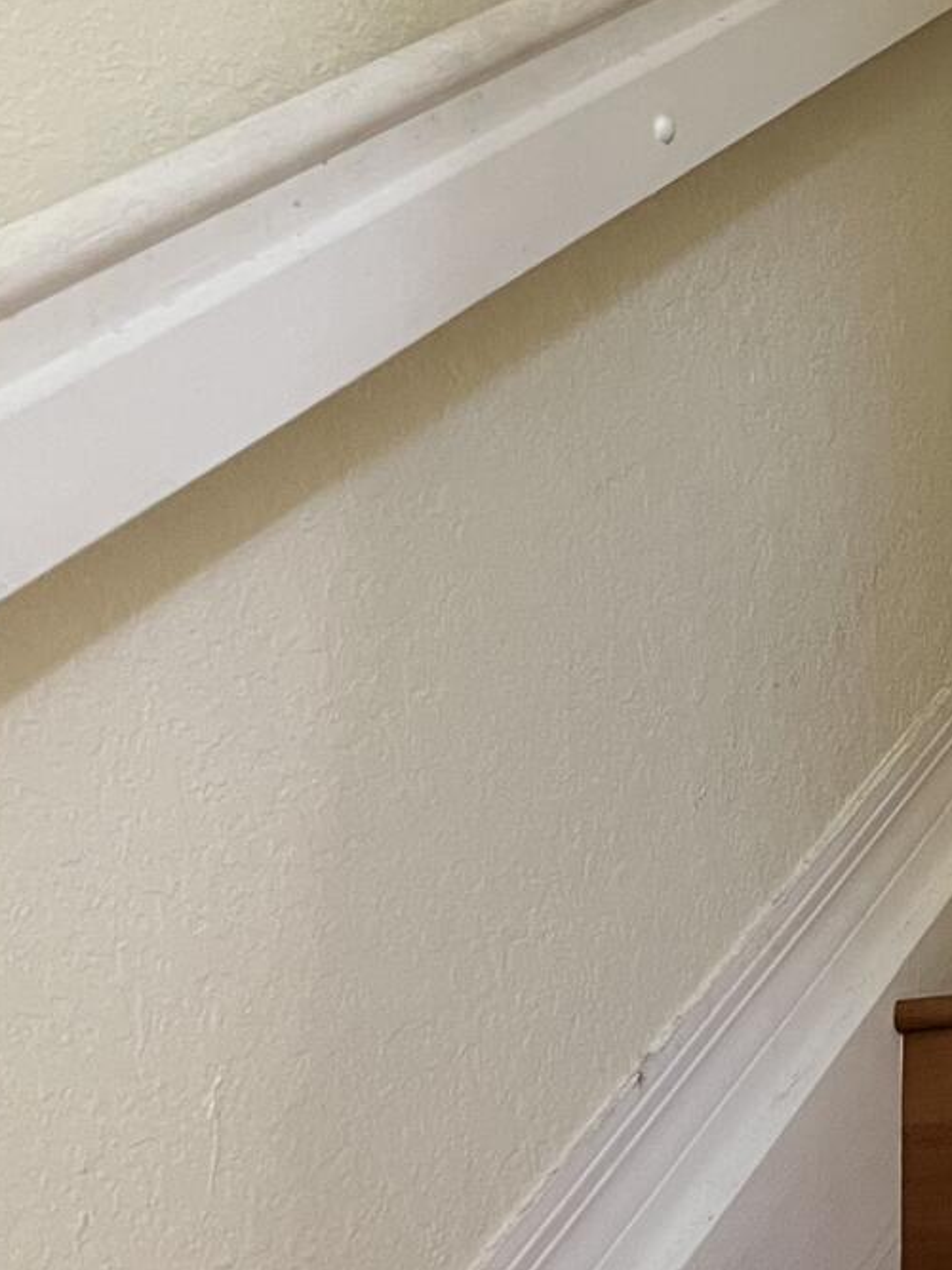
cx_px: 1405
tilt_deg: +23.4
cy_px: 69
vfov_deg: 24.2
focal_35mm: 78
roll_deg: +4.1
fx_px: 2861
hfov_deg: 17.2
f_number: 1.6
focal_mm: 5.1
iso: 400
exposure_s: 1/40
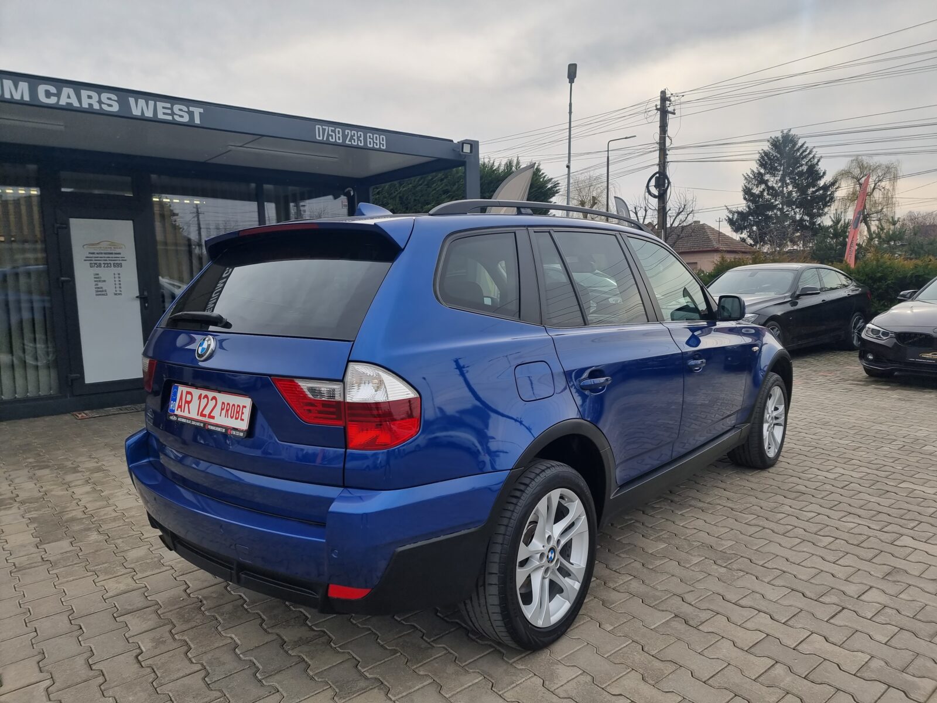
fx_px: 650
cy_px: 352
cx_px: 468
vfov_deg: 56.8
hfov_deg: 71.6
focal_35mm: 24
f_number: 1.8
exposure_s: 1/456
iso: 50
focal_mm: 6.7
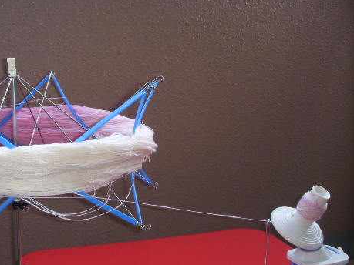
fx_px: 542
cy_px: 156
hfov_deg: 35.9
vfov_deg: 27.5
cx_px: 122
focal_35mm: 53
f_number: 3.3
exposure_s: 1/40
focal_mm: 6.3
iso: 160
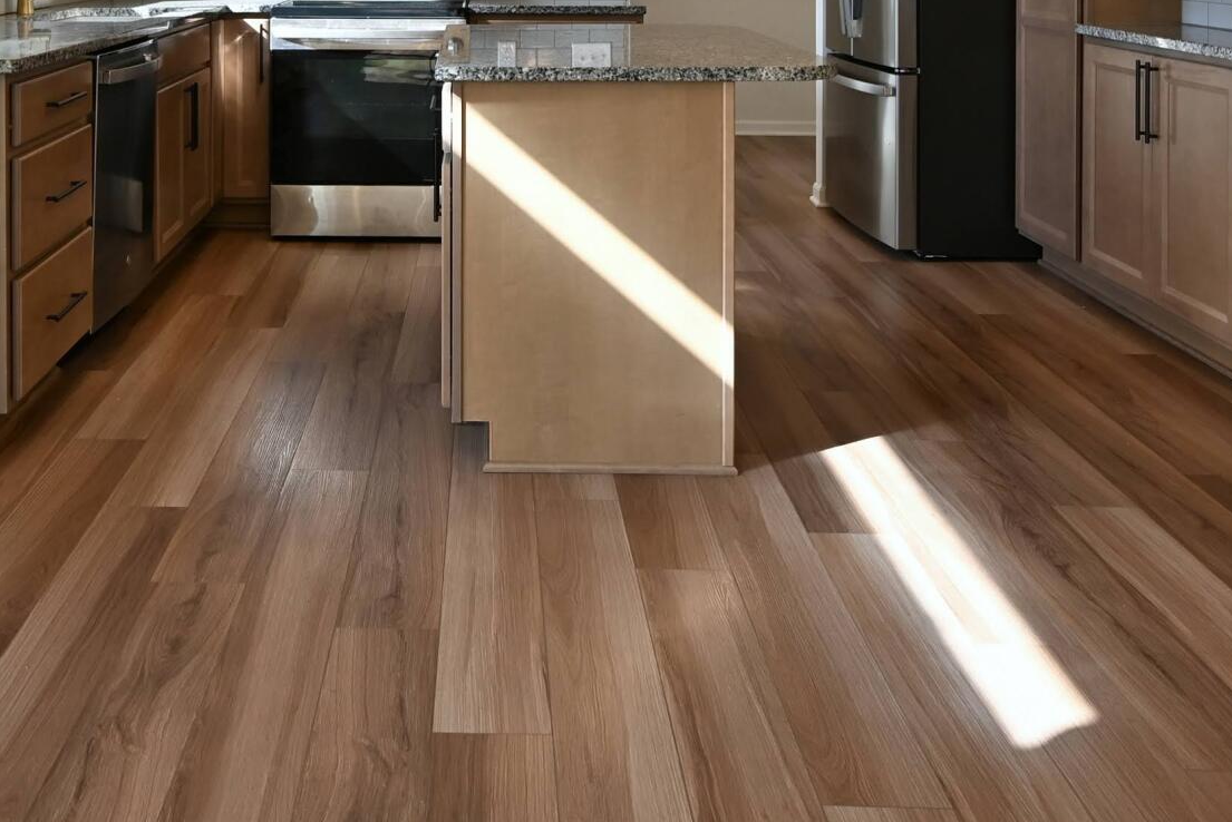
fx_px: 1301
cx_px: 457
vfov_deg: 31.4
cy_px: -67
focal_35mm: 38
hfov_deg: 50.1
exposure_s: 1/125
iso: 560
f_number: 6.3
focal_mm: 14
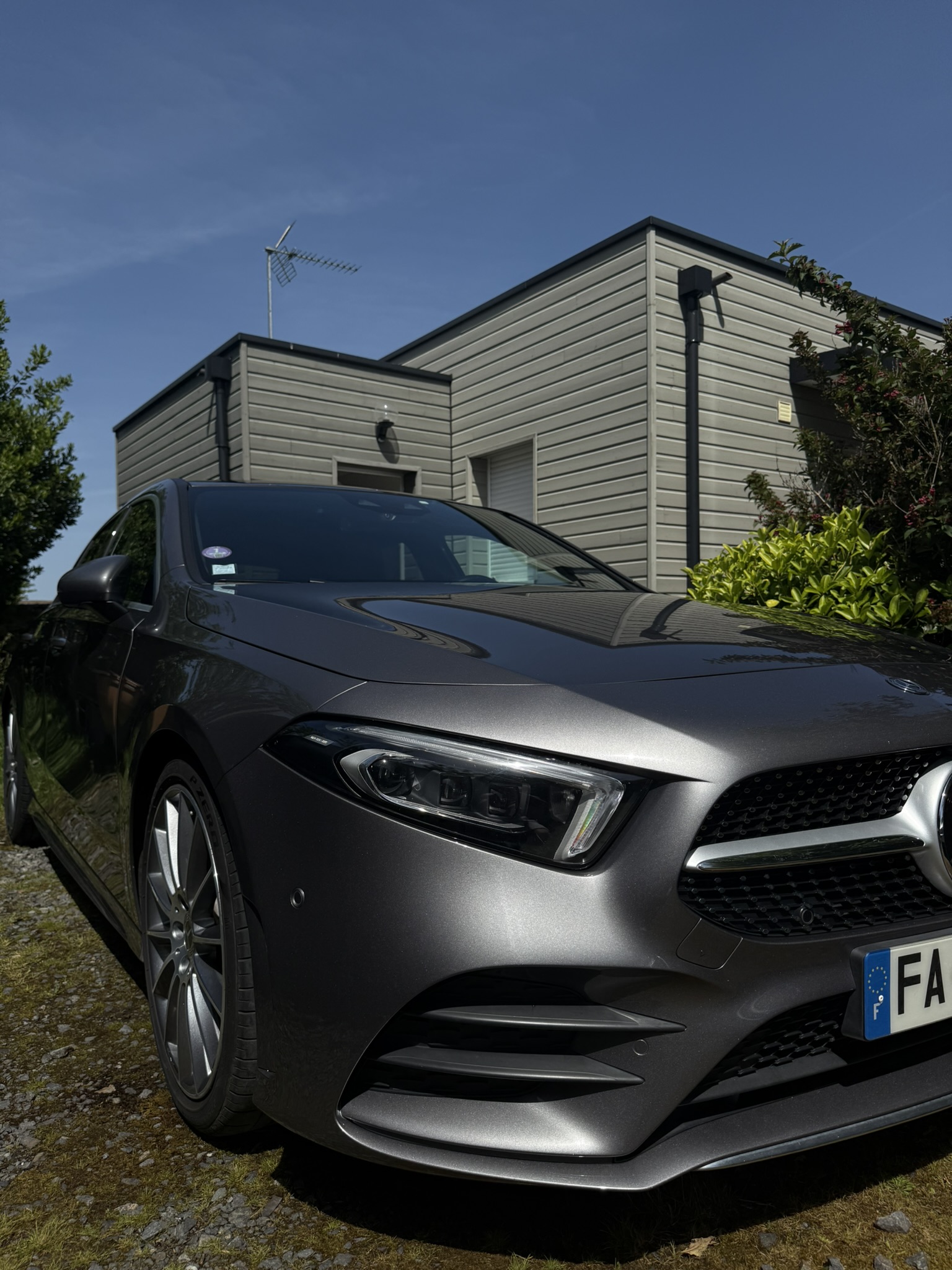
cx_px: 476
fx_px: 880
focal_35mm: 24
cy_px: 635
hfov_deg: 56.8
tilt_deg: -0.4
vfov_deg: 71.6
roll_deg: +0.2
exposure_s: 1/14286
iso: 100
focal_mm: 6.76
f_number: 1.78
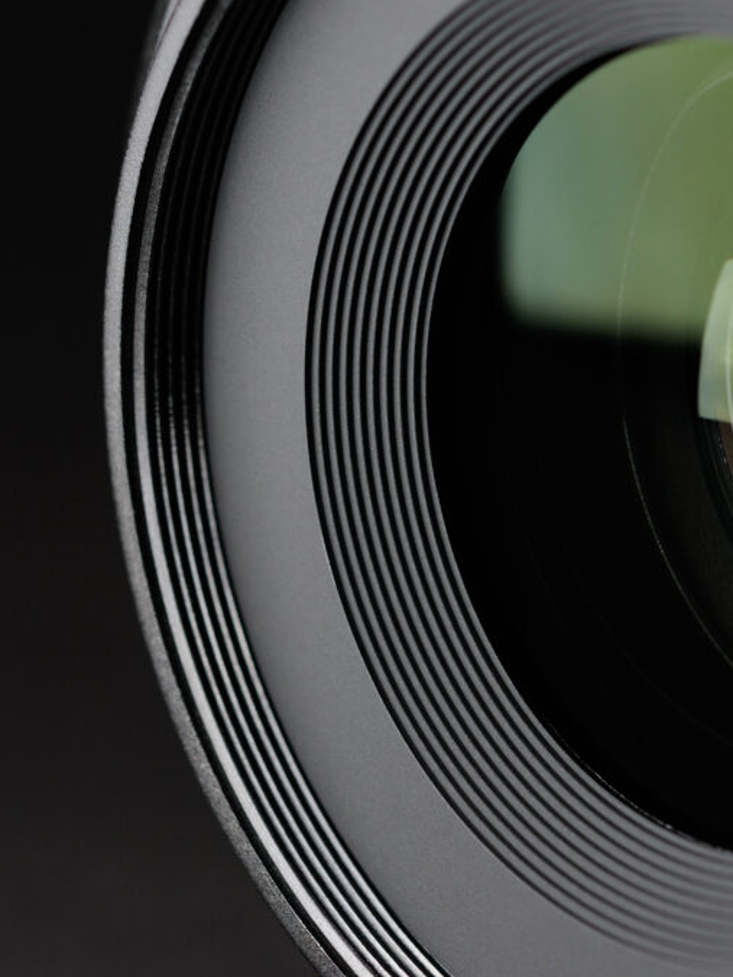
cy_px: 488
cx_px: 464
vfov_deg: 15.1
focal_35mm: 131
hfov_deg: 11.3
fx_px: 3699
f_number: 8
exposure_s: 1/160
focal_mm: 60
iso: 200
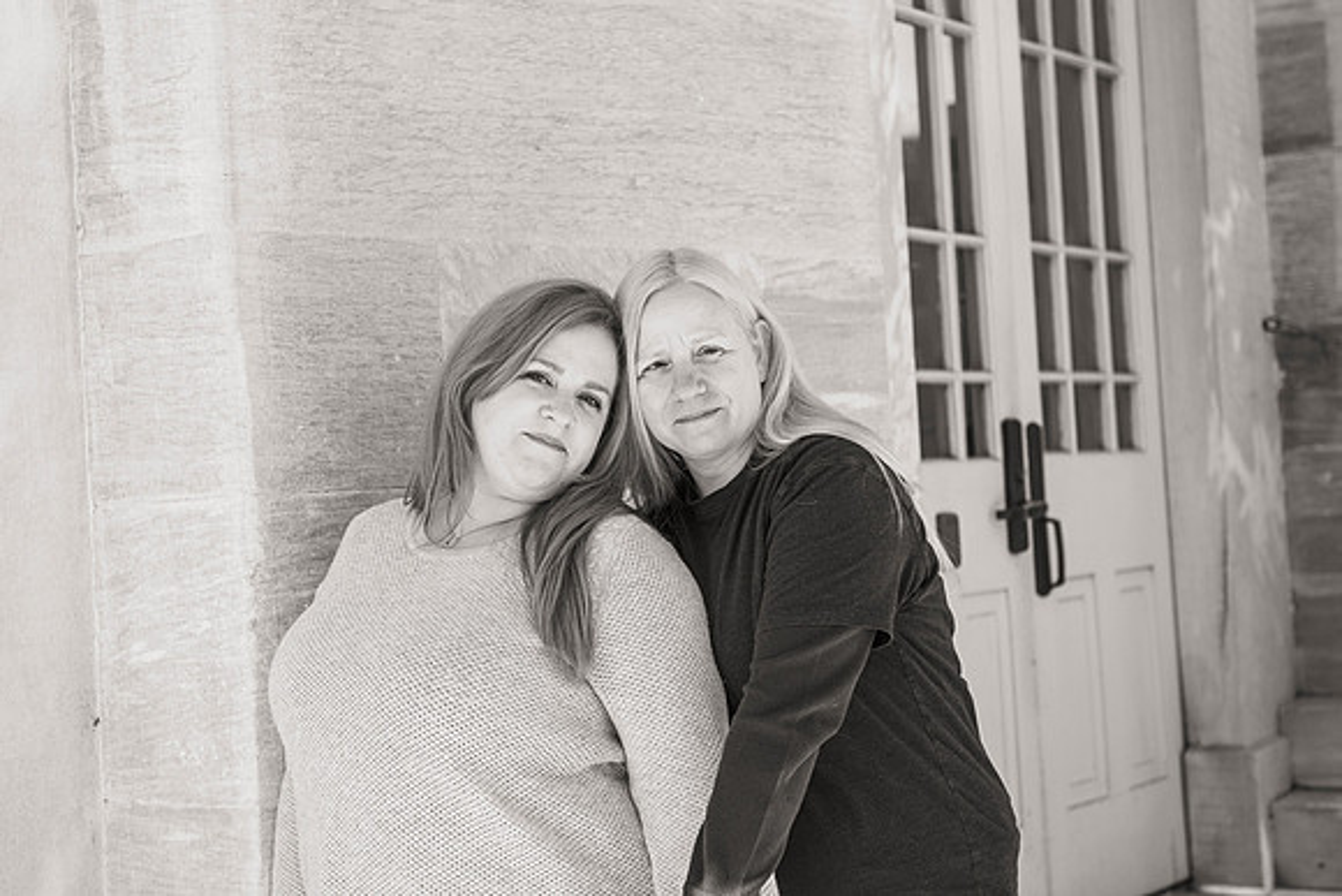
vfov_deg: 21.0
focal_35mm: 65
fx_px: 2419
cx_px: 591
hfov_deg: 31.0
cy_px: 395
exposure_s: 1/1250
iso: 400
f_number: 4
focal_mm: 58
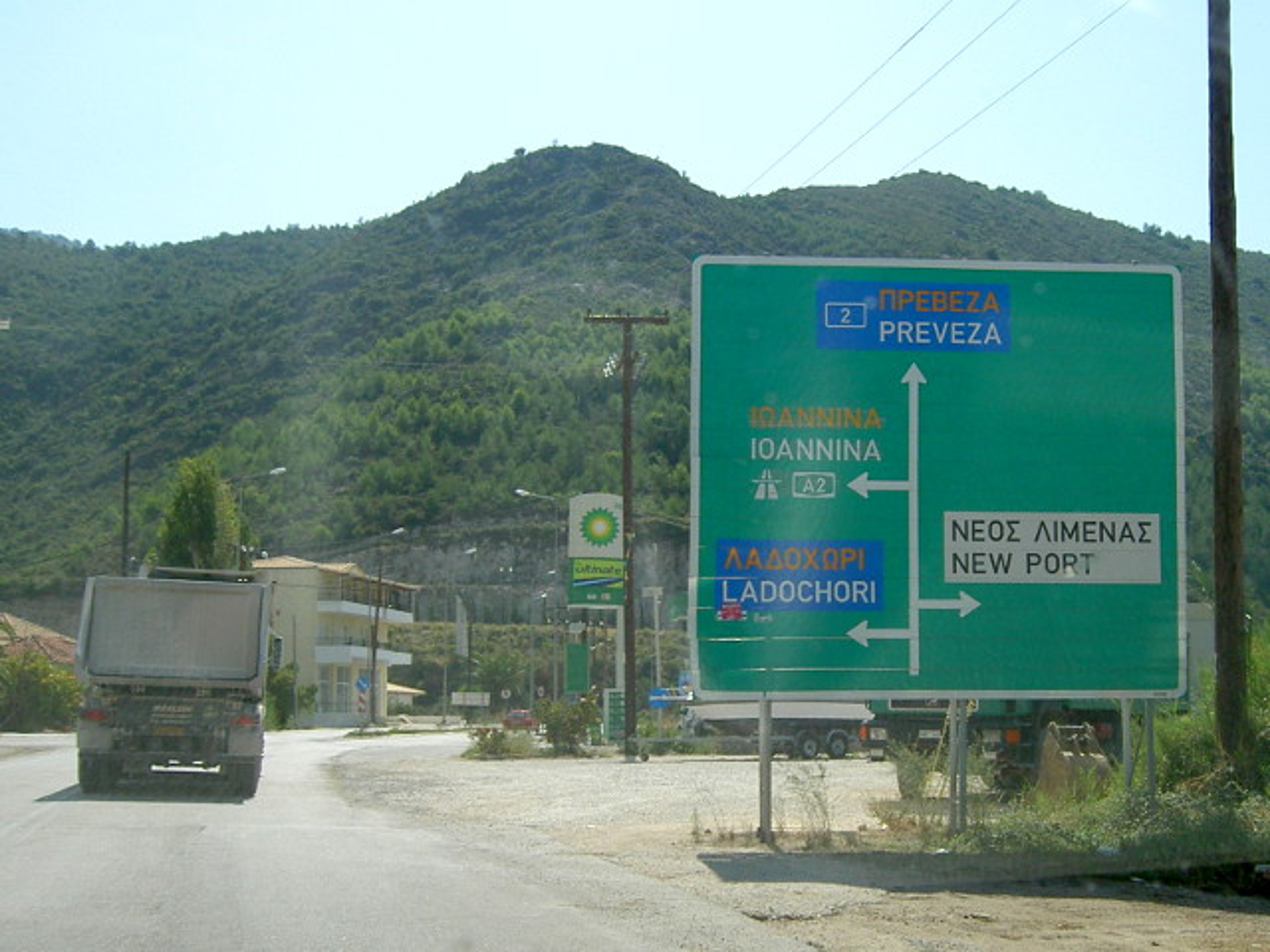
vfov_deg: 41.8
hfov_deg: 54.0
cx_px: 635
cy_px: 476
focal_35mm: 34
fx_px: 1247
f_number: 4.7
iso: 50
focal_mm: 5.6
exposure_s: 1/500
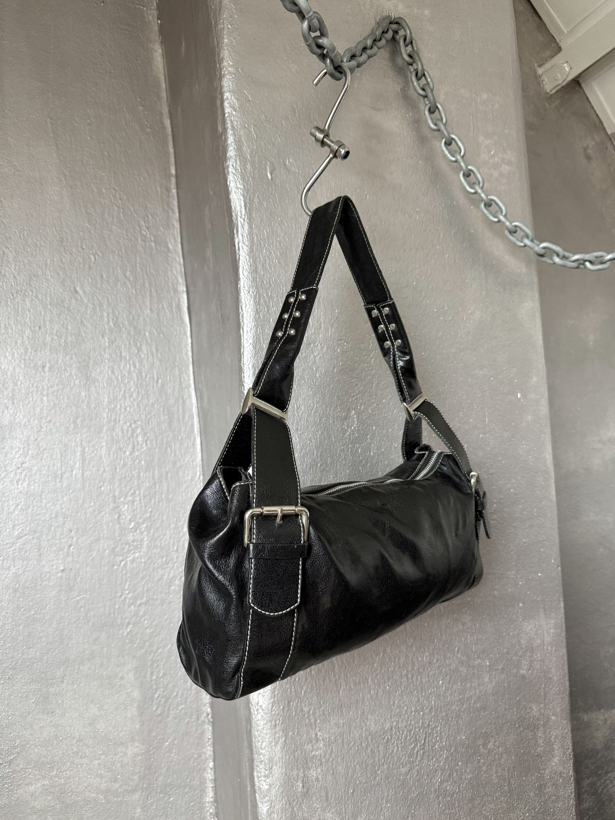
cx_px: 308
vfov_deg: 71.6
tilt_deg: +3.9
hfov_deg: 56.8
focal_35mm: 24
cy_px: 410
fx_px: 569
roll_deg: +1.2
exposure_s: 1/48
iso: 250
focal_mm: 6.76
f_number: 1.78
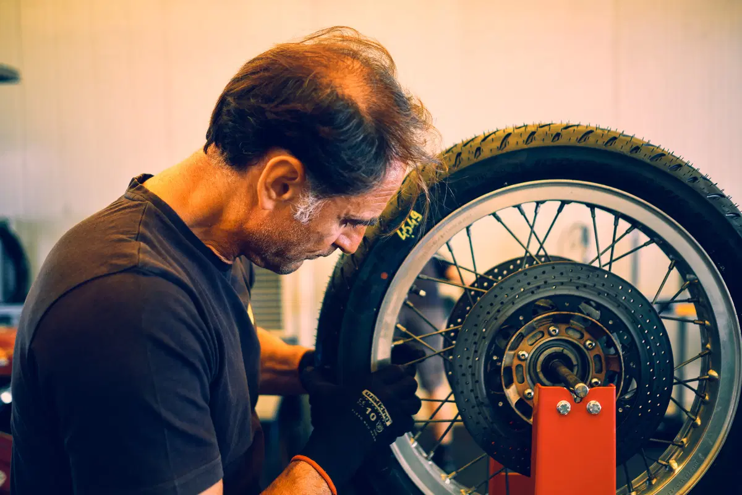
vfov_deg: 37.9
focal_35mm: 35
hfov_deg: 54.4
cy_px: 248
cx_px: 371
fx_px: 721
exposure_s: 1/320
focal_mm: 23
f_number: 1.4
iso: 500
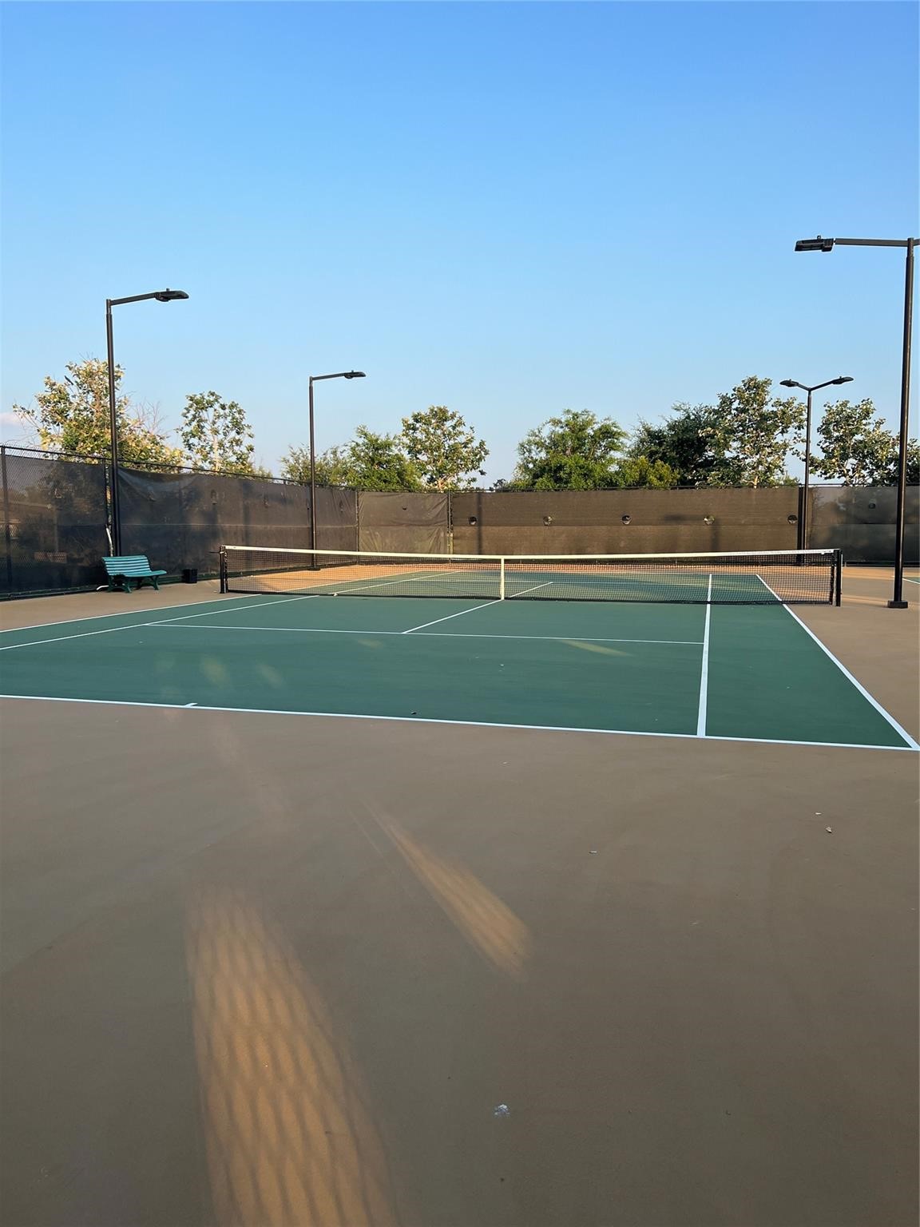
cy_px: 614
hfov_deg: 53.1
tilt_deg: -4.9
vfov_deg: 67.3
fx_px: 921
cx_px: 460
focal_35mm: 26
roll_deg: +0.2
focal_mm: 5.7
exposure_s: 1/1124
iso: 50
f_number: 1.5
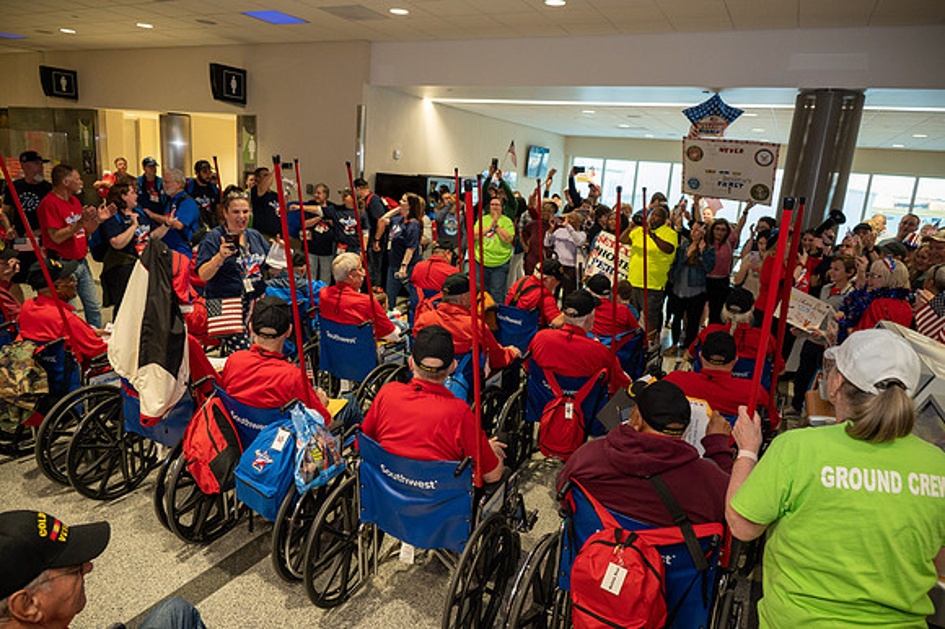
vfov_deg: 53.1
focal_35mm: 24
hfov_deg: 73.8
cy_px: 314
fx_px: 630
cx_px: 472
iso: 1800
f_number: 4.5
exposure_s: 1/60
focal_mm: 24
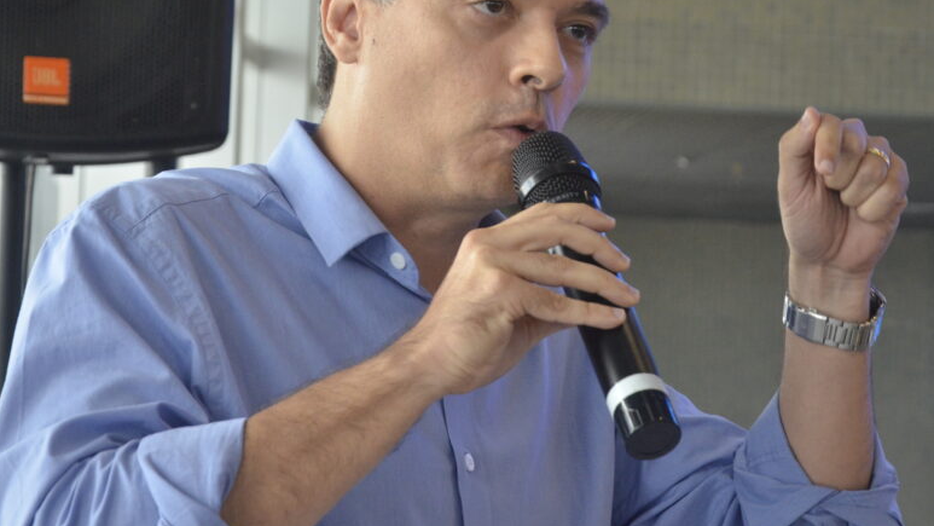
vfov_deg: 11.2
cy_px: 146
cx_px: 500
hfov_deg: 19.8
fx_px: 2675
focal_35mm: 108
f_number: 6.3
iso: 1600
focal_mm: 52
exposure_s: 1/200
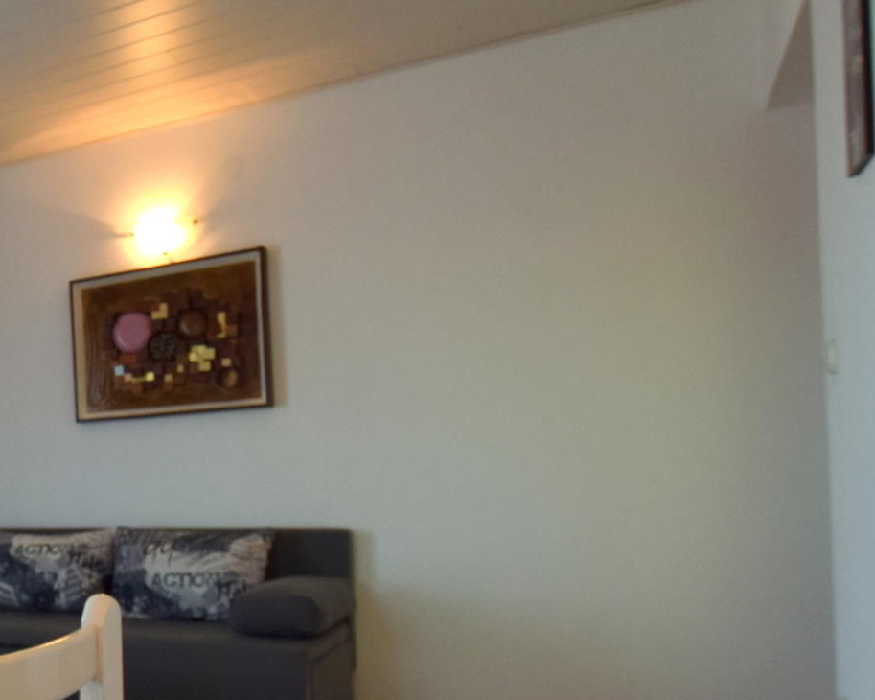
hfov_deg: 37.6
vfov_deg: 39.8
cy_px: 447
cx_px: -163
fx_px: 958
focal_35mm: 37
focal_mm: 10
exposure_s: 1/100
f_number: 5
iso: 400
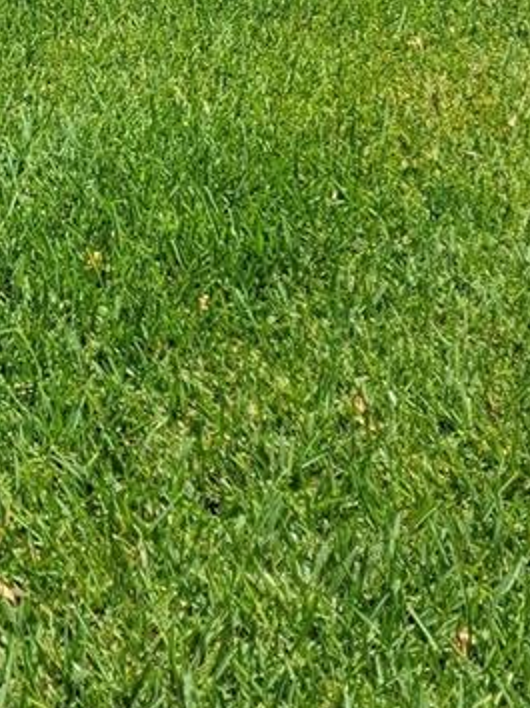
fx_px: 1594
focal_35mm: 78
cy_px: -274
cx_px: -222
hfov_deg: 17.3
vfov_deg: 21.9
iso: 50
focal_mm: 5.54
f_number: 1.8
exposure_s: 1/1721
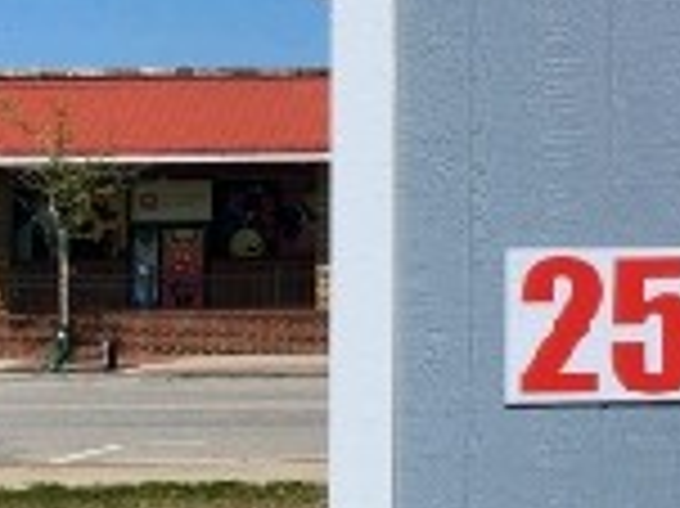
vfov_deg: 12.1
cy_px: 112
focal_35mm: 122
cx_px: 1428
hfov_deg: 13.5
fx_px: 2395
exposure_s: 1/3333
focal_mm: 5.4
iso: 20
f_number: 1.8
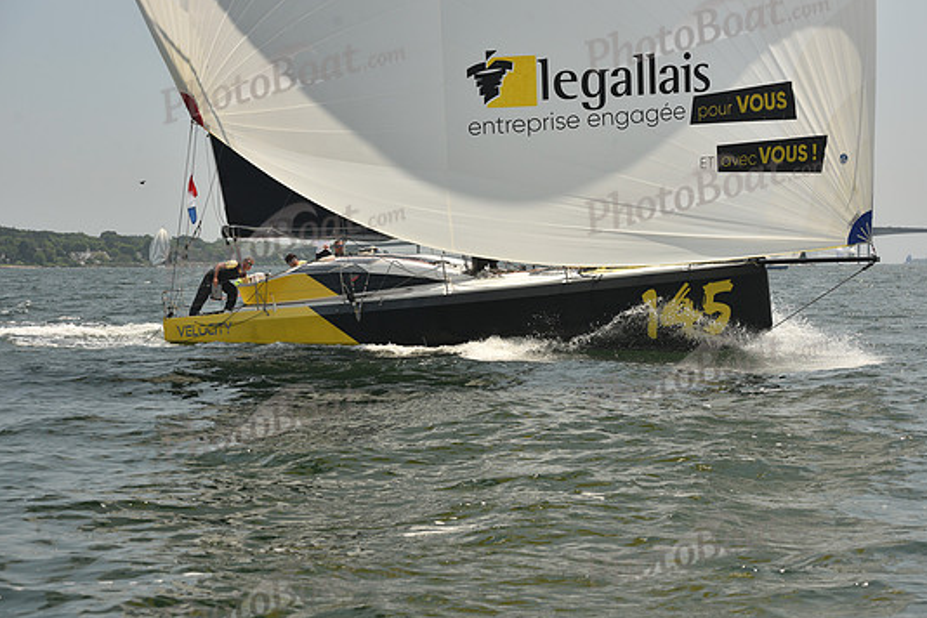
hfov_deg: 26.6
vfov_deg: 17.9
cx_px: 496
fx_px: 1957
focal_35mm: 76
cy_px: 305
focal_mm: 70
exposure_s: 1/640
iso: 250
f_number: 7.1
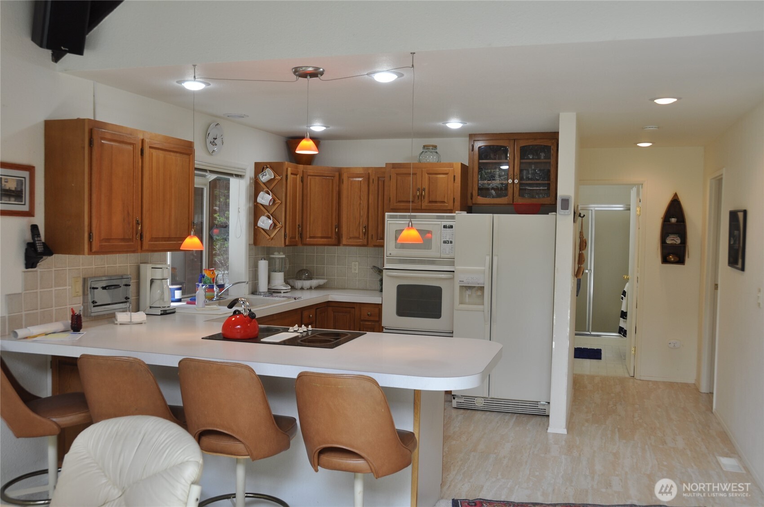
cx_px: 382
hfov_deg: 57.3
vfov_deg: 39.9
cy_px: 254
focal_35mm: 33
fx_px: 699
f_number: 6.3
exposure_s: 1/40
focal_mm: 22
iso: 200
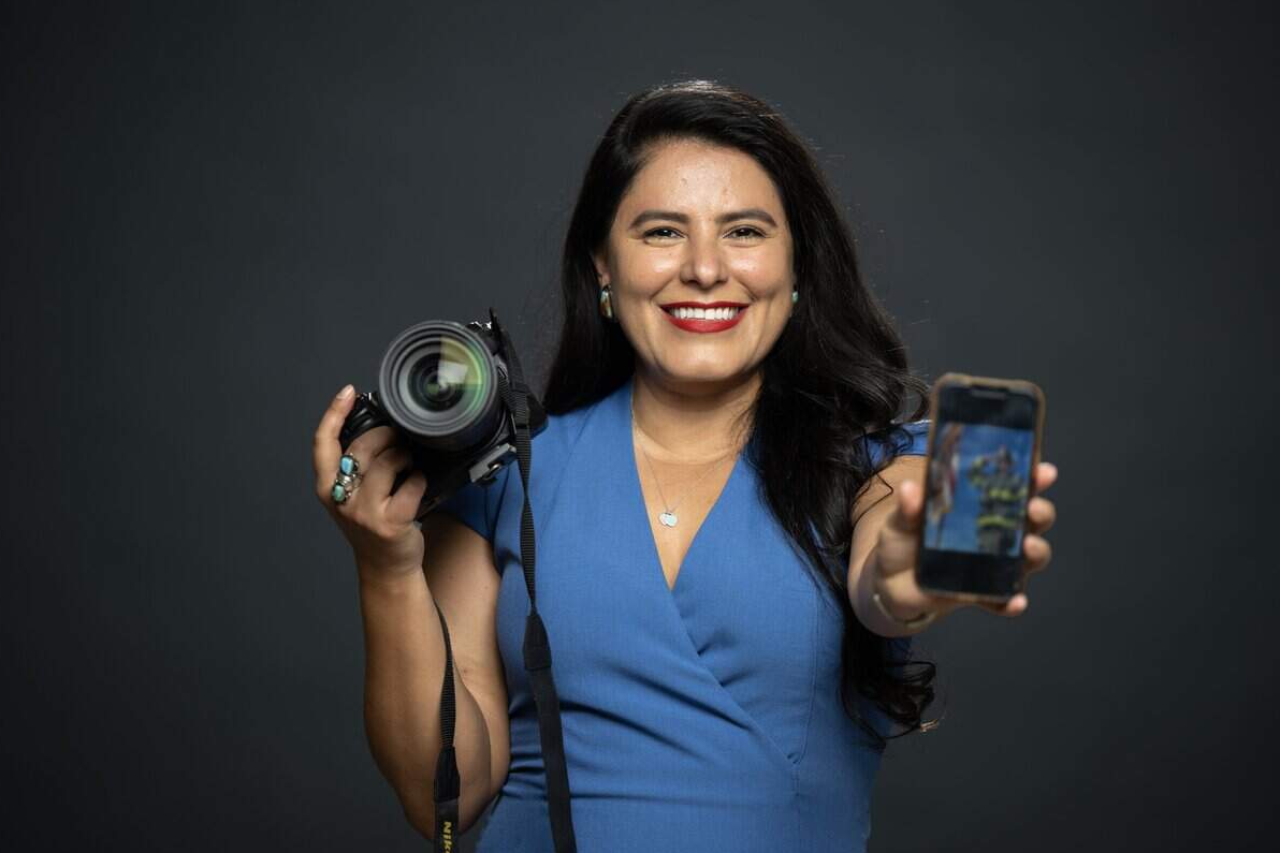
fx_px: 5369
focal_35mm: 151
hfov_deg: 13.6
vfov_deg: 9.1
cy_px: 427
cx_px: 637
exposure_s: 1/100
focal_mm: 150
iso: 50
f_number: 2.8
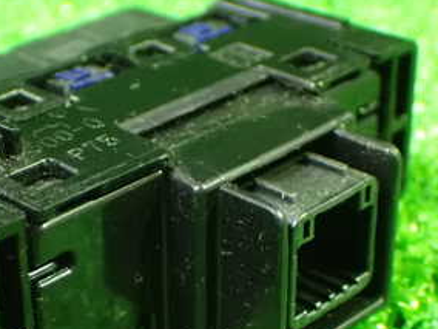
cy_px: 216
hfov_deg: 21.0
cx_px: 123
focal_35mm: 93
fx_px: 1177
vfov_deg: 15.9
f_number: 2.9
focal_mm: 7.84
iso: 1600
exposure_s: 1/25
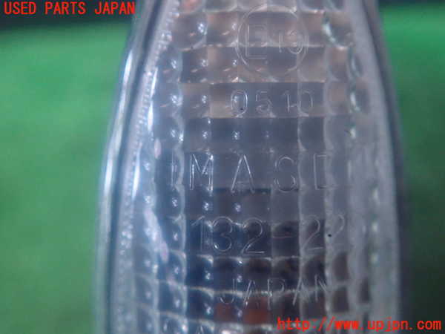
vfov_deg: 46.8
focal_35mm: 30
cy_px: 167
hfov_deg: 60.0
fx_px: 386
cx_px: 222
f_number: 2.3
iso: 1000
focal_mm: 5.5
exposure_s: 1/30
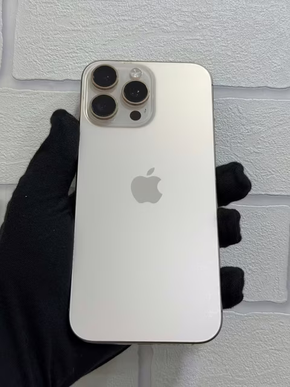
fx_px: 536
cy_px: 194
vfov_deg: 39.7
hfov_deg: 30.3
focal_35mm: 48
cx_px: 145
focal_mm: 6.76
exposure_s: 1/100
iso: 50
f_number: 1.78
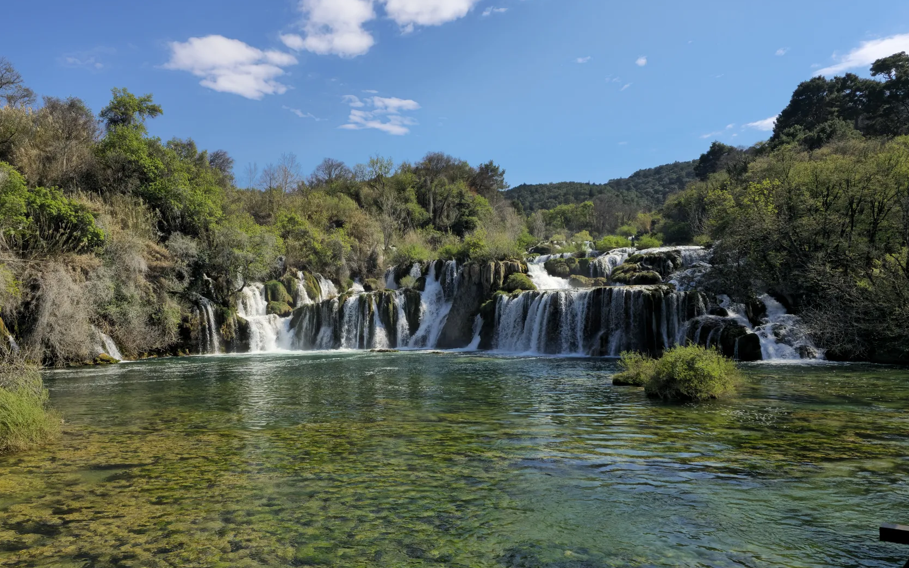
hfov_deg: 66.2
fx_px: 694
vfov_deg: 44.5
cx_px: 396
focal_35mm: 28
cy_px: 306
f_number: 1.7
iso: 12
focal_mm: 6.3
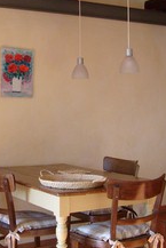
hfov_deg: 20.3
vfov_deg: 30.1
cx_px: 58
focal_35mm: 67
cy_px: 118
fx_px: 463
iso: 80
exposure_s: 1/90
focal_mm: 5.8
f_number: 2.8
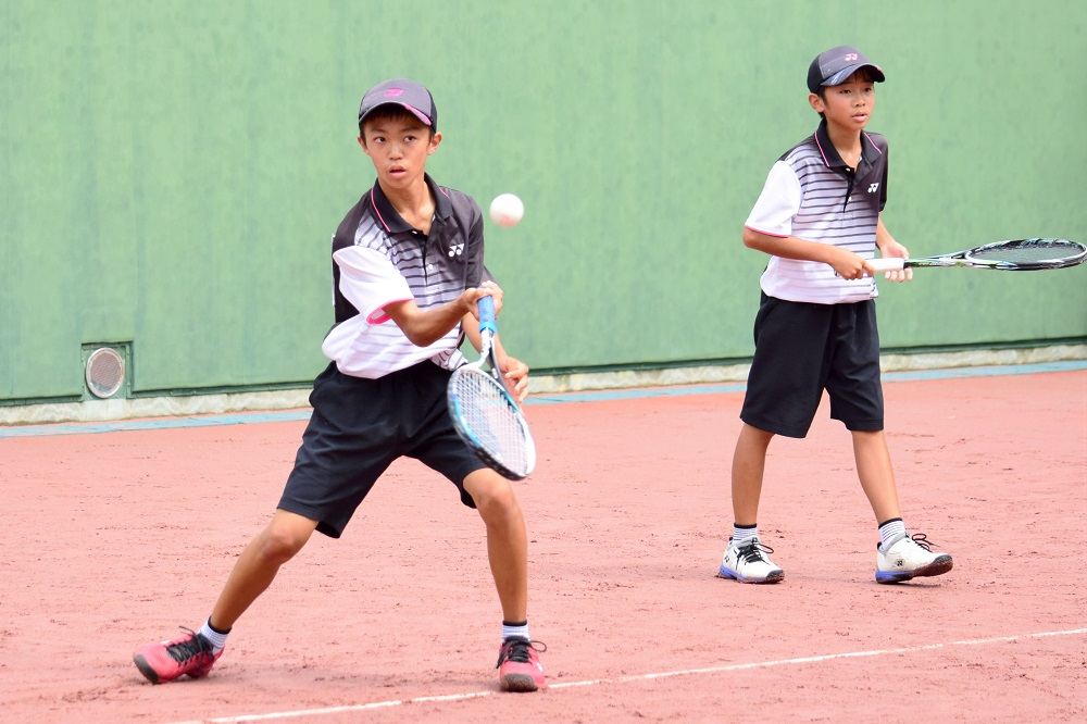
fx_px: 4437
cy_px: 362
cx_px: 544
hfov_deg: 14.0
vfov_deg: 9.3
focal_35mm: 147
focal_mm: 98
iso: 400
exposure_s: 1/1600
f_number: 4.5
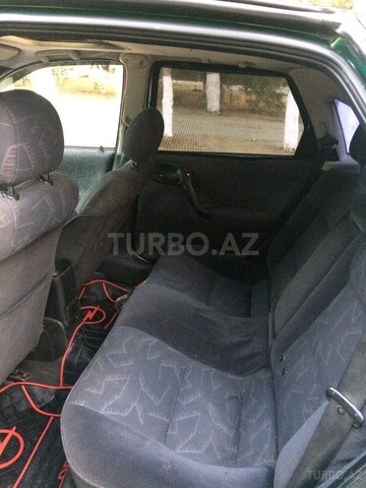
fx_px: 409
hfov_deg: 48.2
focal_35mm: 29
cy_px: 244
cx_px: 183
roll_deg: -1.8
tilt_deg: -26.3
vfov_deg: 61.7
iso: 500
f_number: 2.2
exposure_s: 1/17
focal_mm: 4.15
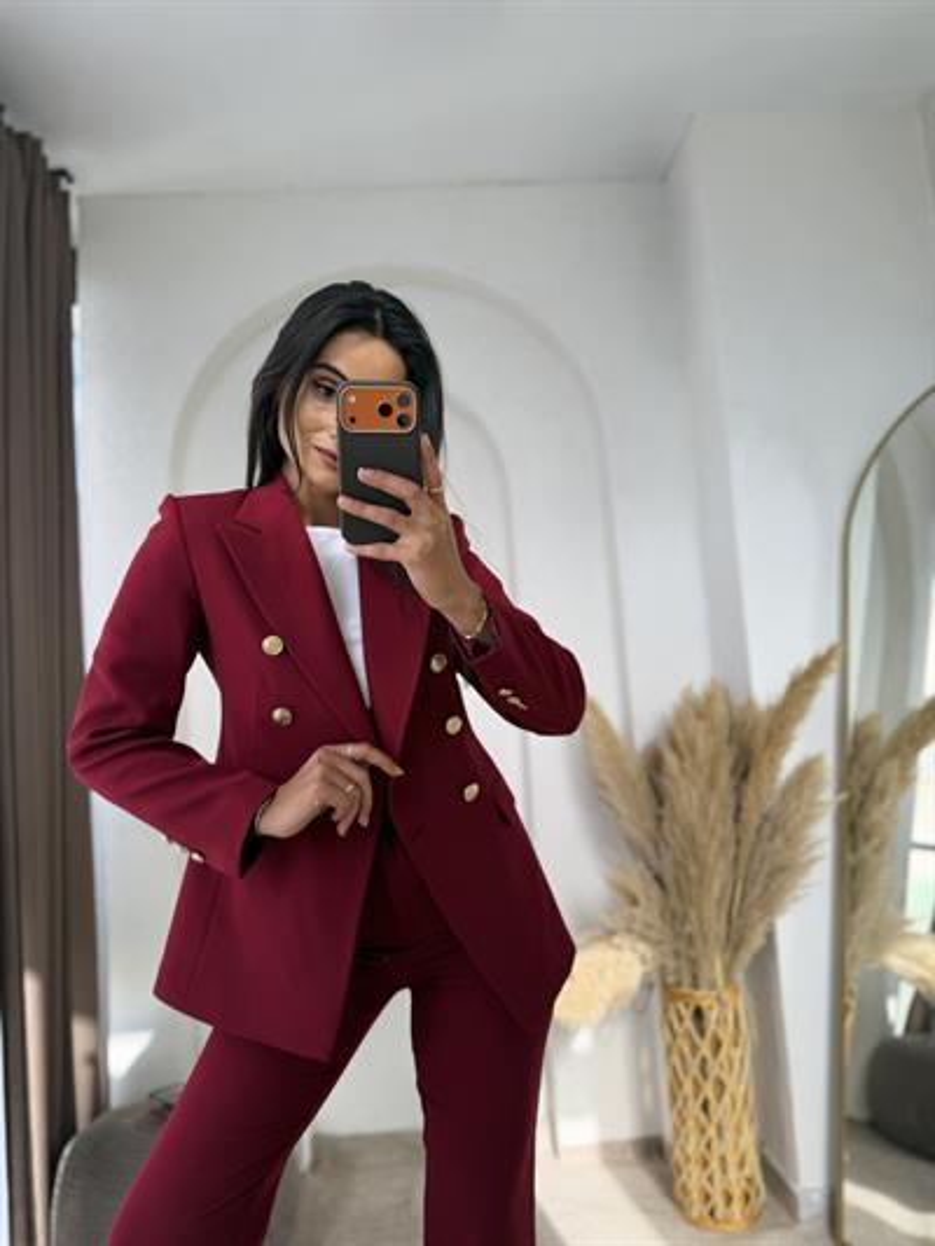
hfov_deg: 56.8
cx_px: 468
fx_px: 864
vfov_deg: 71.6
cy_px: 623
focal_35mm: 24
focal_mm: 6.76
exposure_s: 1/121
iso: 64
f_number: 1.78
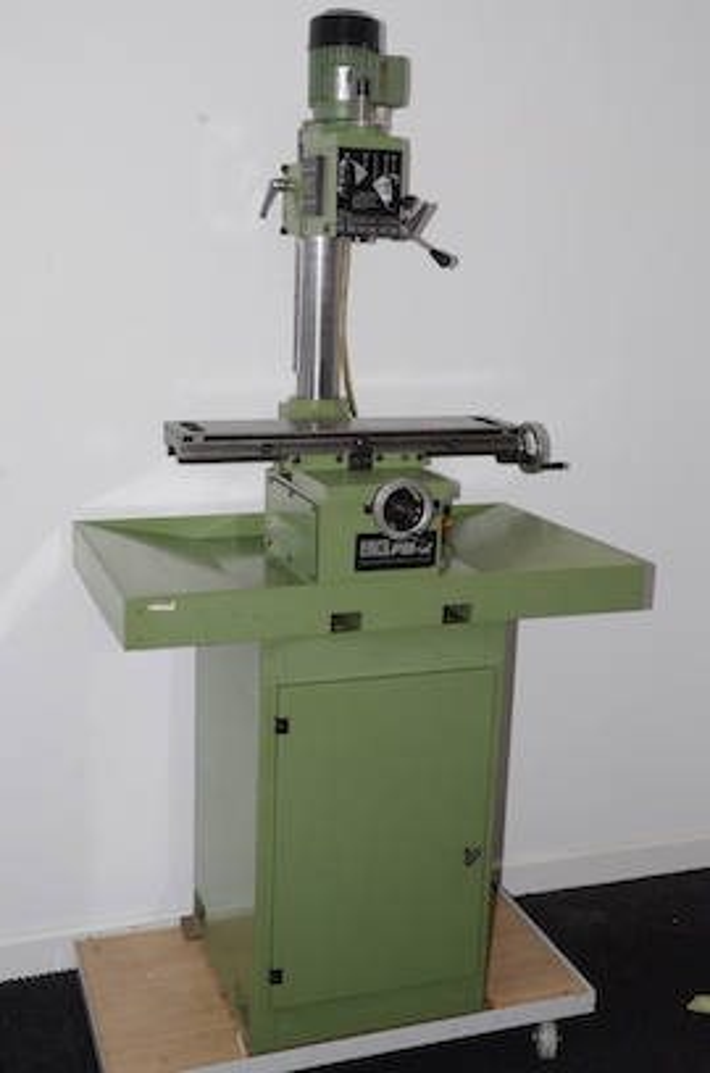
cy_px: 536
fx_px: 1249
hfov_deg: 31.7
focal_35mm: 42
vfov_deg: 46.5
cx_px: 355
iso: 800
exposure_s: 1/60
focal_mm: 28
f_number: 14
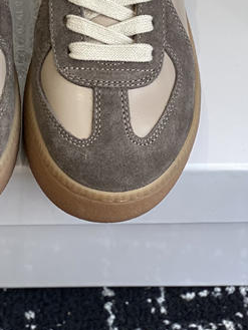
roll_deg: -1.5
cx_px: 21
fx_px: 1308
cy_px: -48
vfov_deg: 14.0
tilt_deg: -43.5
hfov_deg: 10.8
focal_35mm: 137
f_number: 2
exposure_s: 1/122
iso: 25
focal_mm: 6
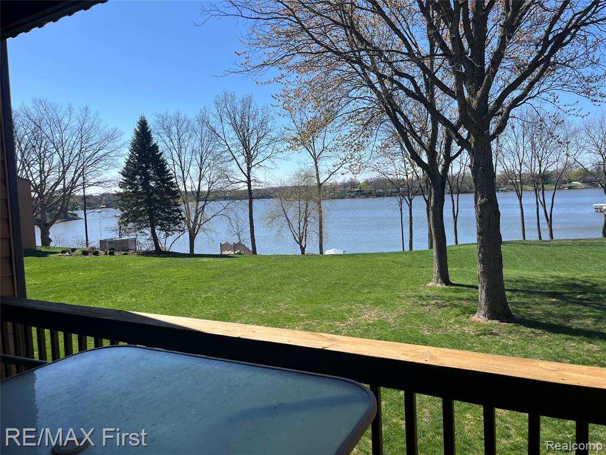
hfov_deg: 67.3
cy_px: 228
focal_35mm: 26
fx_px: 455
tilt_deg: -4.3
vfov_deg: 53.1
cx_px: 303
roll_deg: +2.4
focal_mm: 5.1
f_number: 1.6
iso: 50
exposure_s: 1/2967
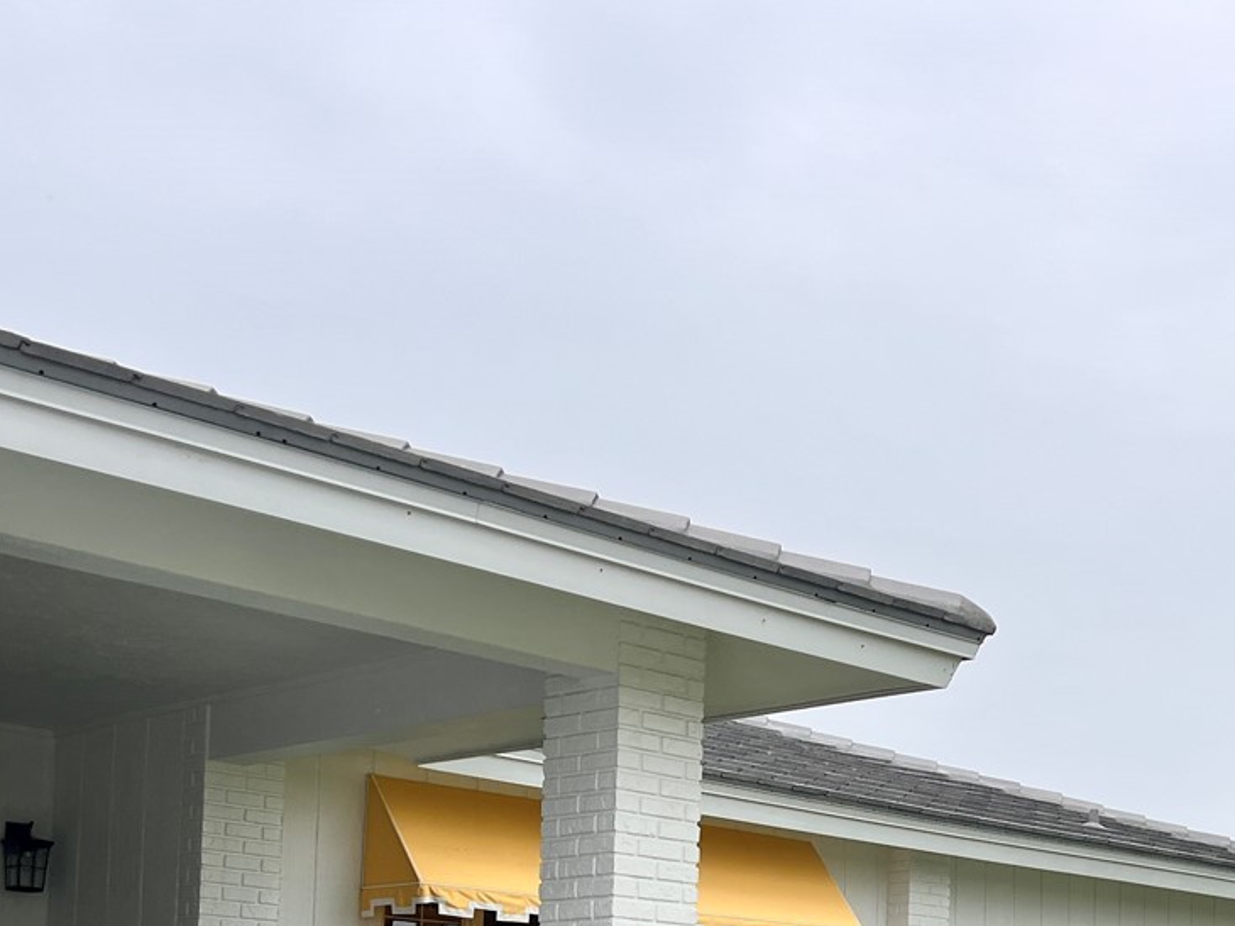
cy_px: 982
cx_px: 851
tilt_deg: +2.5
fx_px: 2033
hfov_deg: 33.4
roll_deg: -1.6
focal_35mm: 57
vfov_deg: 24.2
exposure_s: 1/5076
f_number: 1.5
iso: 50
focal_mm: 5.7
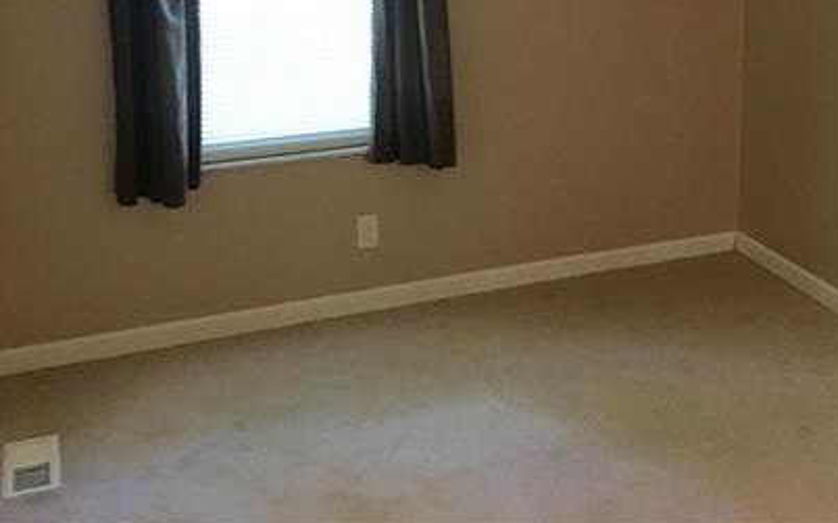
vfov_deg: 25.3
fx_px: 1119
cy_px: 29
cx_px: 550
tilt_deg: -10.6
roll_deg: -1.1
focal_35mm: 49
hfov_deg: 40.6
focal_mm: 4.15
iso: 200
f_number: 2.2
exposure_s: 1/20
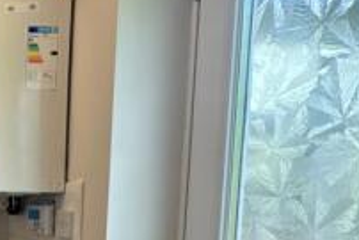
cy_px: 234
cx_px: -127
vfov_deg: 30.0
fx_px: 419
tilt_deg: -4.5
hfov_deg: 32.4
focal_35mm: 42
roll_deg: -1.2
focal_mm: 2.22
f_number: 2.2
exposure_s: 1/100
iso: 64
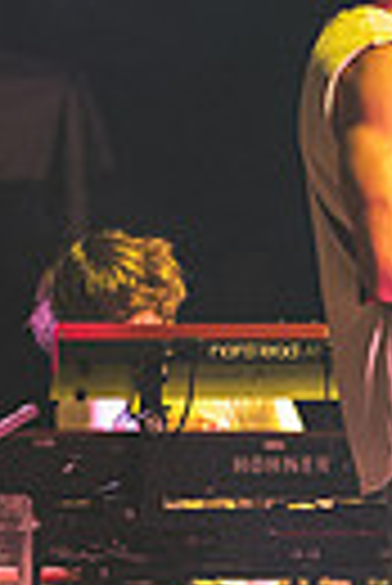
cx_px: 662
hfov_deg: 2.8
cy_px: 400
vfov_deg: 4.3
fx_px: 7884
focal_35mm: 484
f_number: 5.6
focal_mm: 140
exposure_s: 1/640
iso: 3200
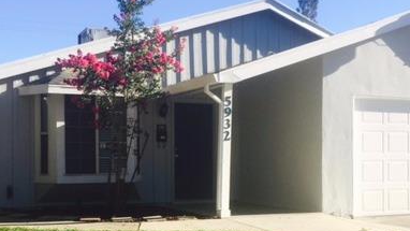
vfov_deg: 22.4
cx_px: 204
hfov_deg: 39.2
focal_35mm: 53
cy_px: 176
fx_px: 576
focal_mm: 4.15
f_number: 2.2
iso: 32
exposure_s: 1/1099
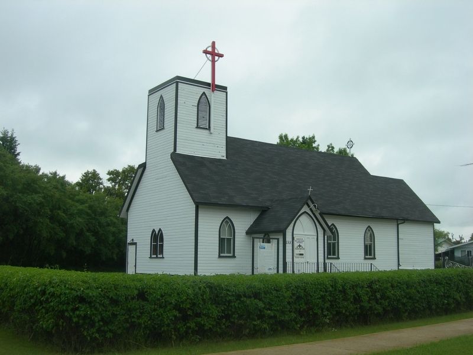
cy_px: 178
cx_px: 236
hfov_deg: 45.8
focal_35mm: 41
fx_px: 560
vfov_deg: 35.1
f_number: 4.9
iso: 50
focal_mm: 8.5
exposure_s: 1/157
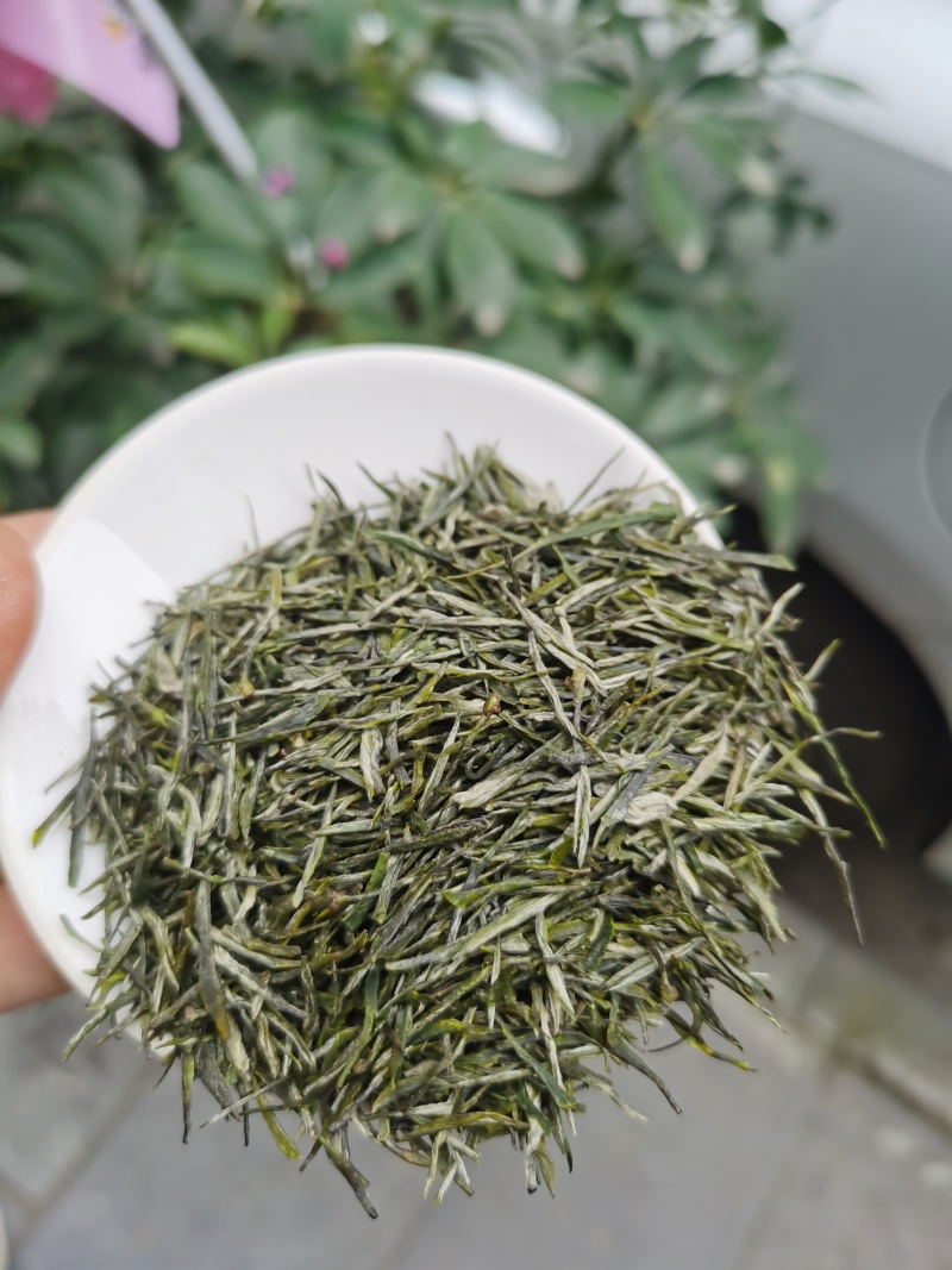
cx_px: 476
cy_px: 635
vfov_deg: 65.3
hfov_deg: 51.3
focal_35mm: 27
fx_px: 990
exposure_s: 1/145
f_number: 1.8
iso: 50
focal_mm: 5.58
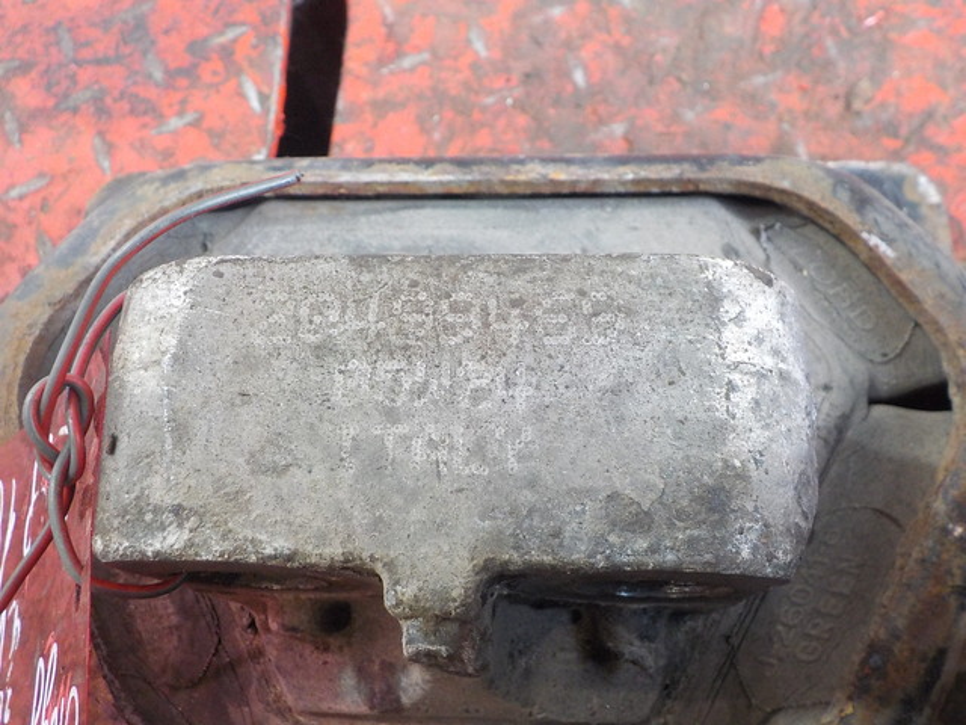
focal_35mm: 30
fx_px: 837
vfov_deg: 46.8
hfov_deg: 60.0
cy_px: 362
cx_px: 483
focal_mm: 4.1
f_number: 3.3
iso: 360
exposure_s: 1/30
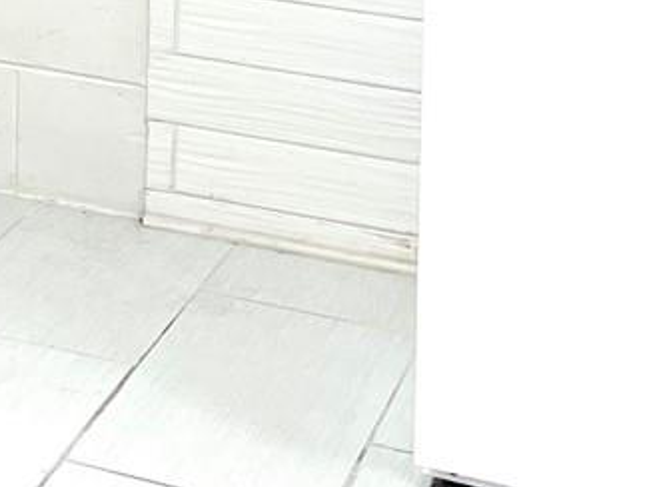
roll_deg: -0.8
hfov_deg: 14.0
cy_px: -533
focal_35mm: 128
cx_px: -441
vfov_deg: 10.5
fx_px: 2401
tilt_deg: -2.2
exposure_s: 1/120
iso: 100
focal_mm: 5.7
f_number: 1.5
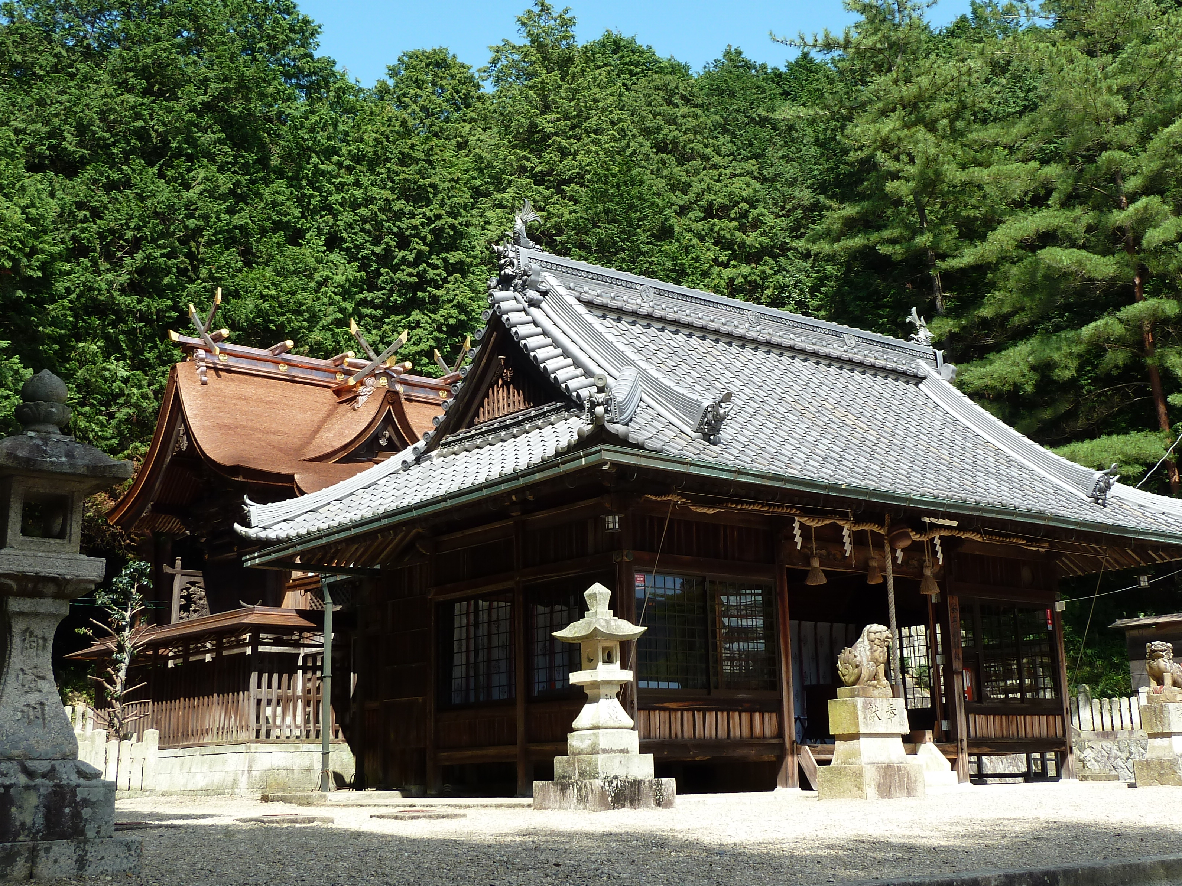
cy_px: 370
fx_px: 1502
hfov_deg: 42.9
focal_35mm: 44
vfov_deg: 32.8
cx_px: 589
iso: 80
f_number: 4
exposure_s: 1/250
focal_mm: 5.7
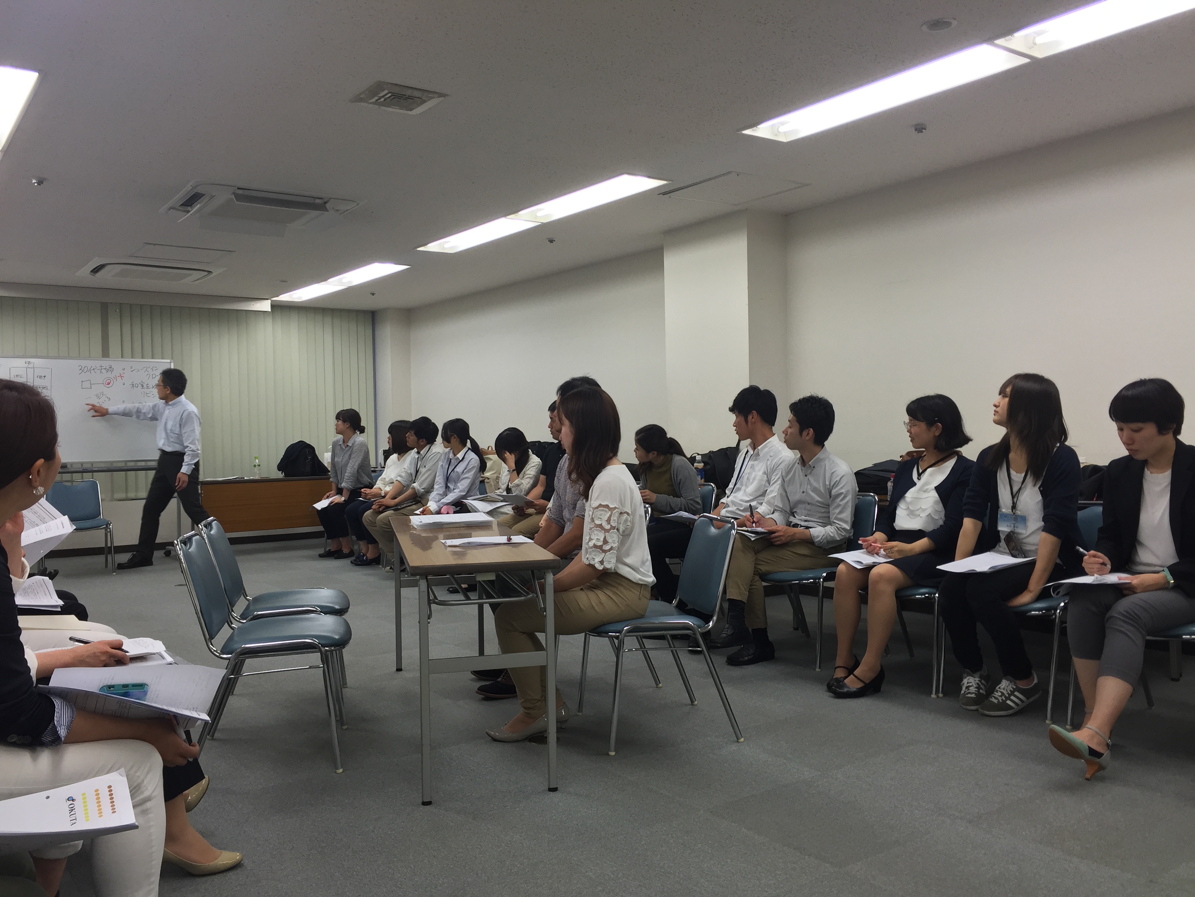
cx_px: 598
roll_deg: -0.1
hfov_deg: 61.7
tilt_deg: -1.4
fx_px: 1001
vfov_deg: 48.2
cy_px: 448
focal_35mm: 29
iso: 40
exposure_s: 1/60
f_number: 2.2
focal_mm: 4.15
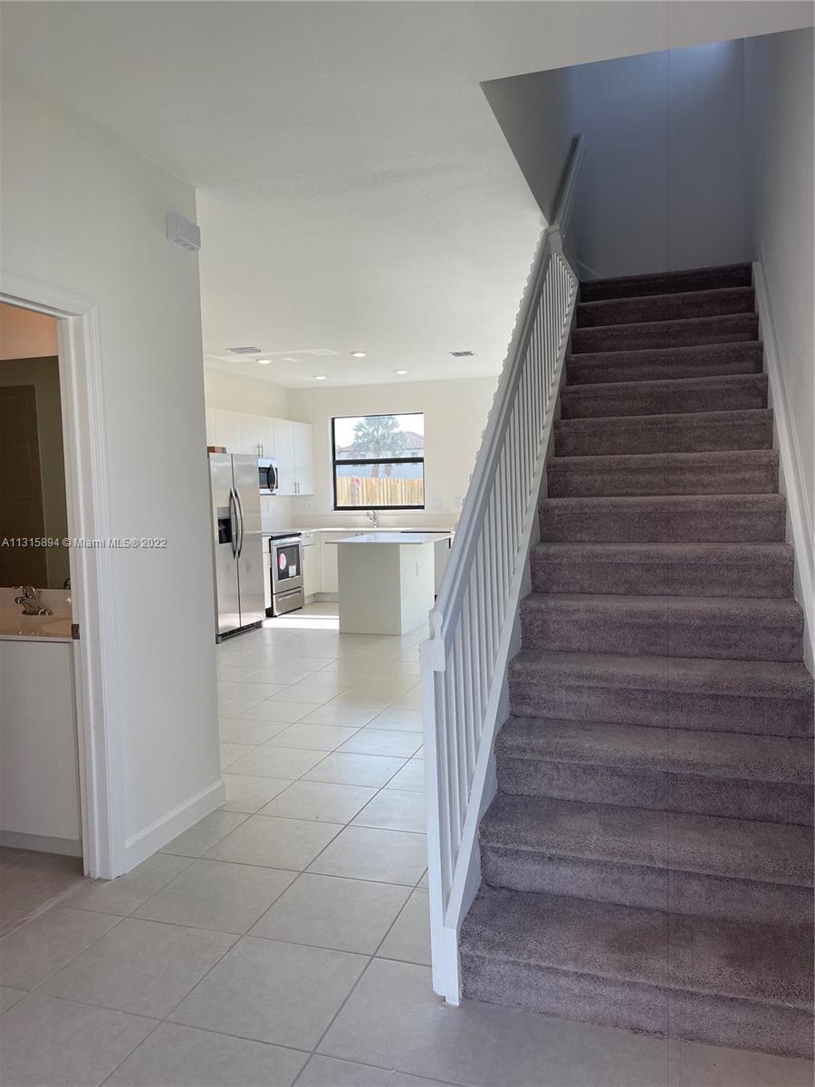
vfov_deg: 67.3
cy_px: 544
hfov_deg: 53.1
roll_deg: +1.3
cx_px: 408
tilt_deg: -3.2
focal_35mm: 26
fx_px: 816
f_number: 1.6
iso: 32
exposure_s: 1/244
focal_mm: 5.1
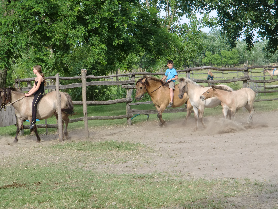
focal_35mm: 130
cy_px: 105
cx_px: 141
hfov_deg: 15.2
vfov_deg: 11.4
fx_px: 1044
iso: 64
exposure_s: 1/160
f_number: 5.4
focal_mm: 19.98
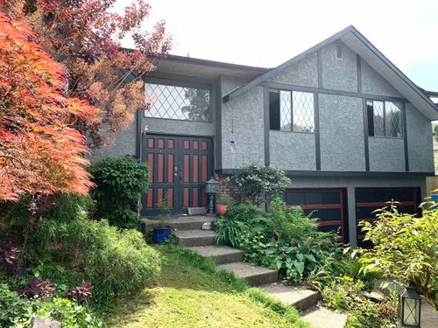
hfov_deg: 67.3
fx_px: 329
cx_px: 219
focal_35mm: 26
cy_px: 164
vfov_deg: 53.1
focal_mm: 4.25
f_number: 1.8
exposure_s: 1/455
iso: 25
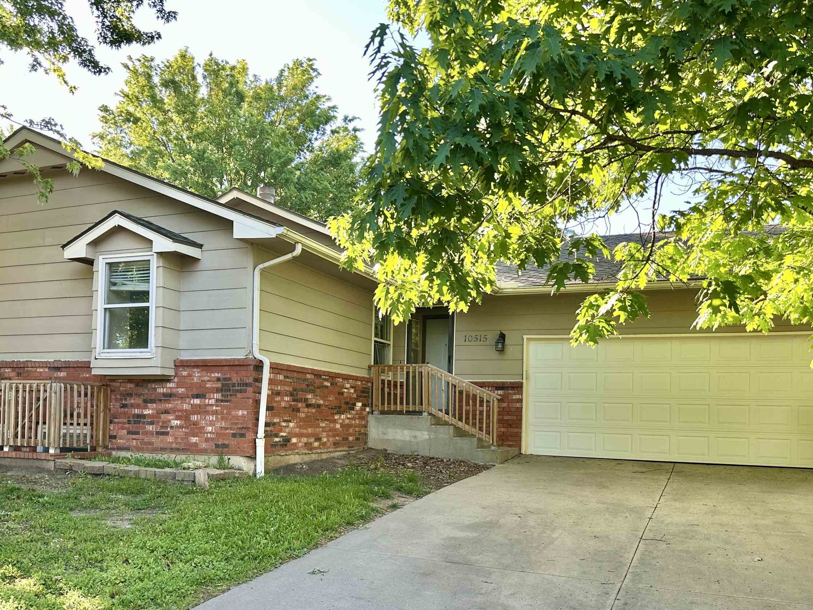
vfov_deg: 42.5
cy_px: 393
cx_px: 349
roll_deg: -1.5
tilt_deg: +2.0
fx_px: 775
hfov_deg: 55.1
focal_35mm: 33
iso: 80
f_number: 1.78
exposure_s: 1/324
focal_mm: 6.86
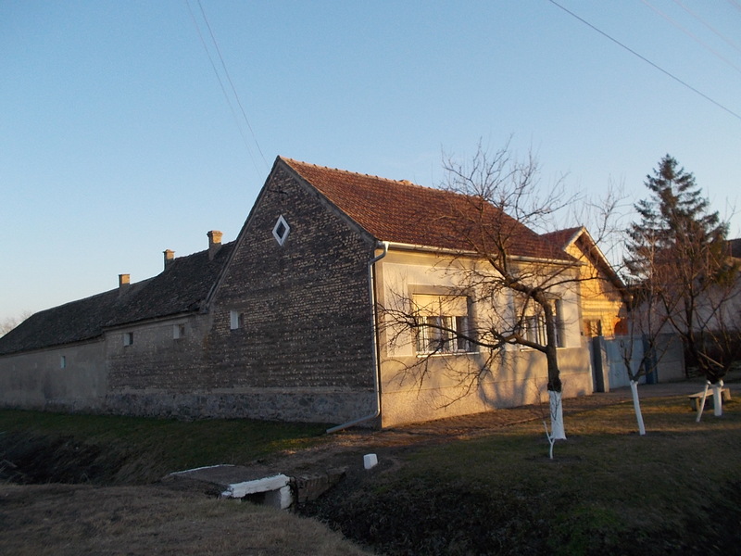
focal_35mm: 29
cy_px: 278
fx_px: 621
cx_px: 370
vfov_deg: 48.2
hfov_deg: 61.7
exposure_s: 1/250
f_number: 3.3
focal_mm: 4.1
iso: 80
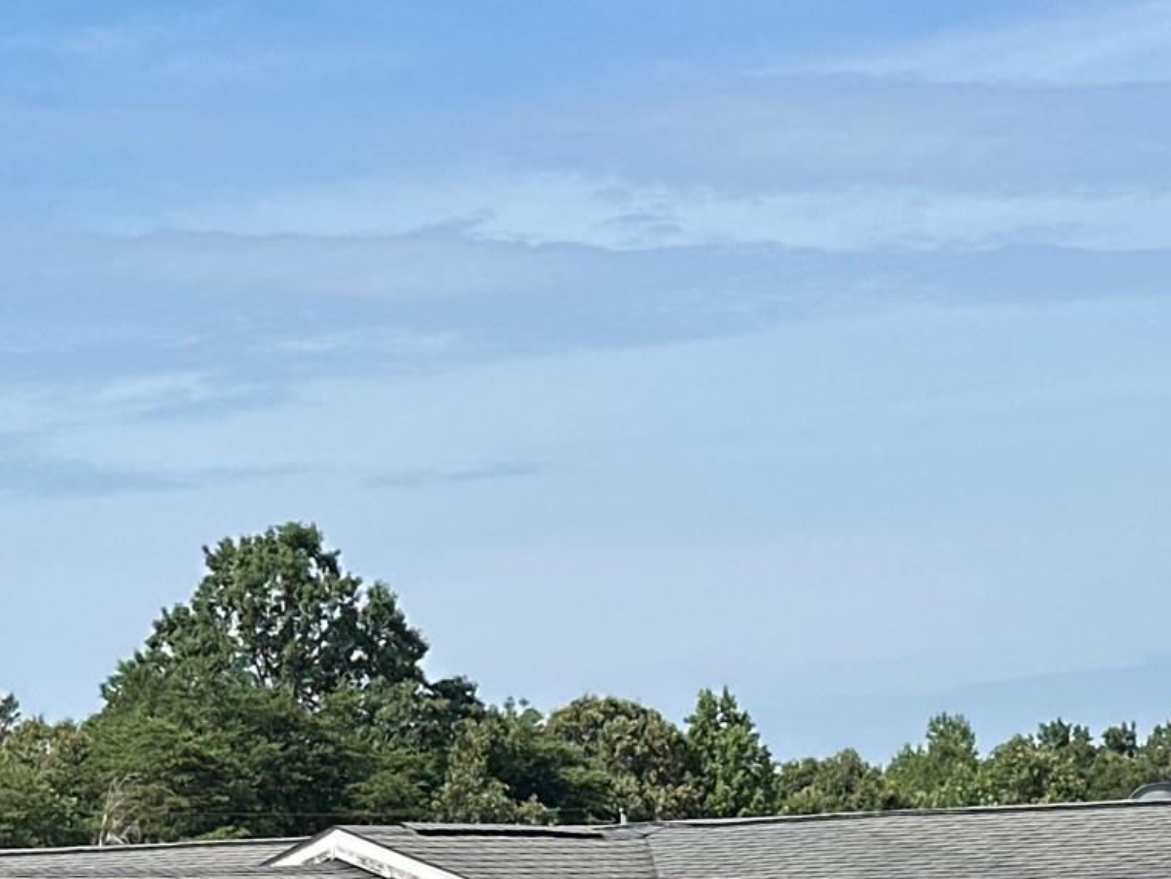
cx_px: 593
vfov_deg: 11.3
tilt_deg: -1.9
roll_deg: +1.9
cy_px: 1065
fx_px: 4365
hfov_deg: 15.3
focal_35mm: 129
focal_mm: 6.86
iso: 64
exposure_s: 1/3597
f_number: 1.78
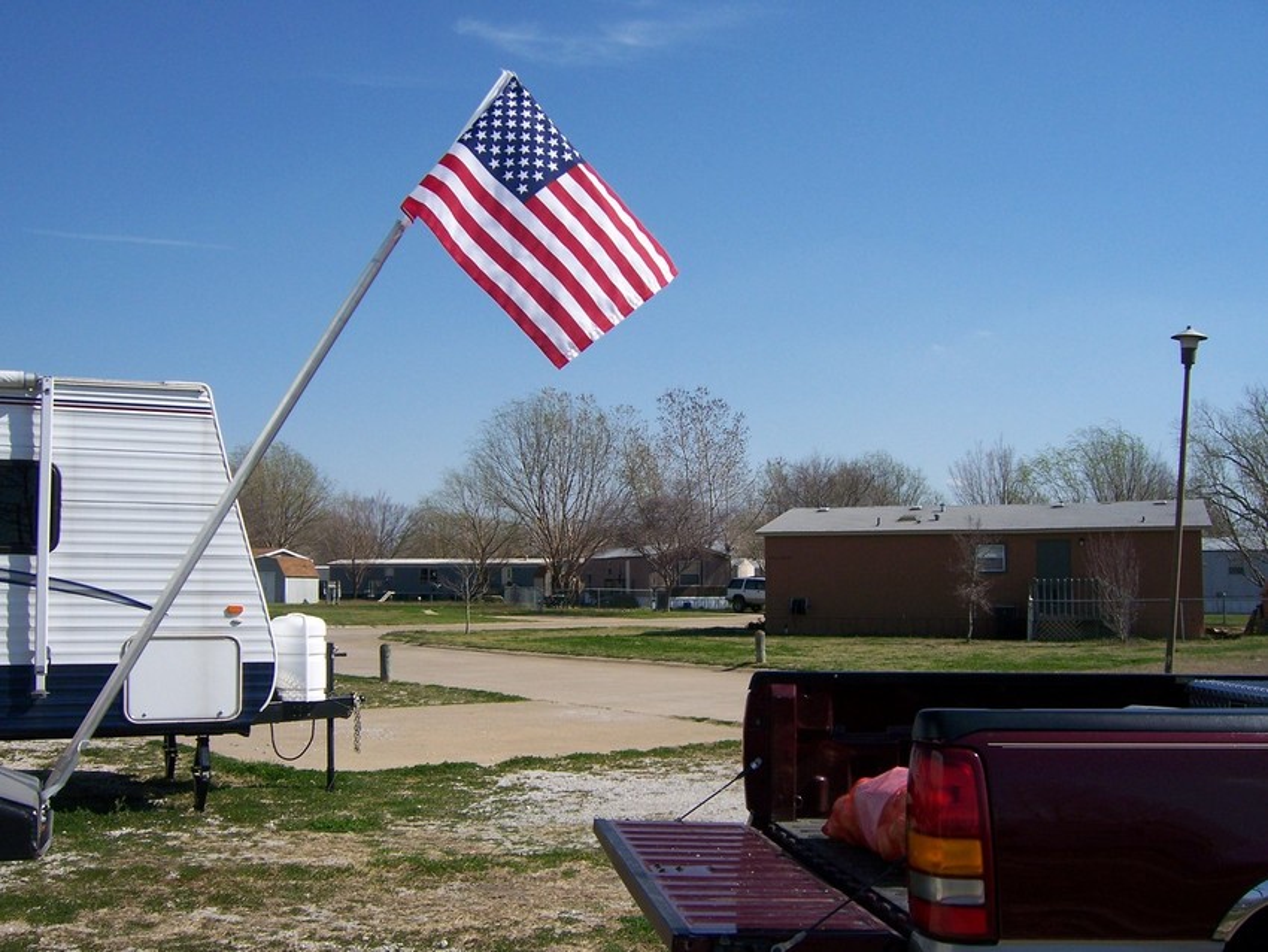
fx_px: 1319
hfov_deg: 51.3
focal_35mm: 36
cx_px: 634
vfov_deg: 39.7
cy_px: 476
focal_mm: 6
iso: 80
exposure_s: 1/800
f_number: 4.5
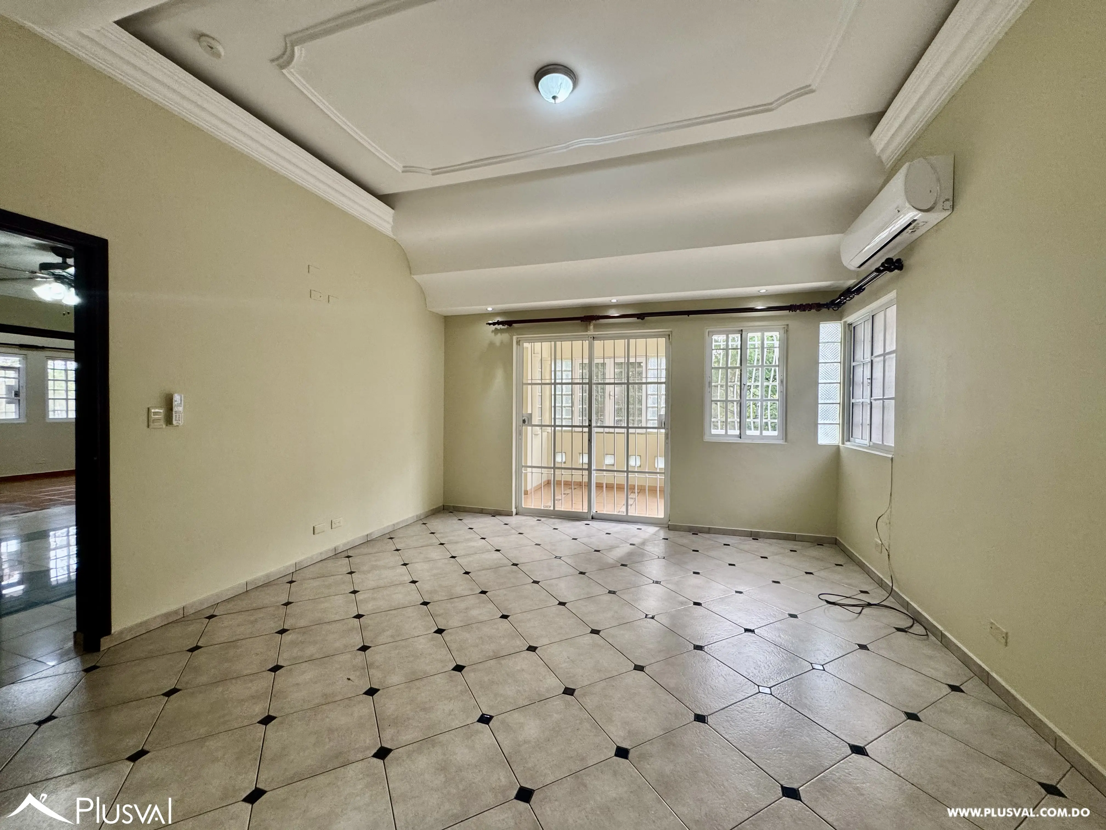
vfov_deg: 85.7
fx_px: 447
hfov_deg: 102.1
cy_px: 415
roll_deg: -0.7
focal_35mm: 14
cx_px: 553
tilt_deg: -2.0
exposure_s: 1/120
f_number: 2.2
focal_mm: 2.22
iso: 200
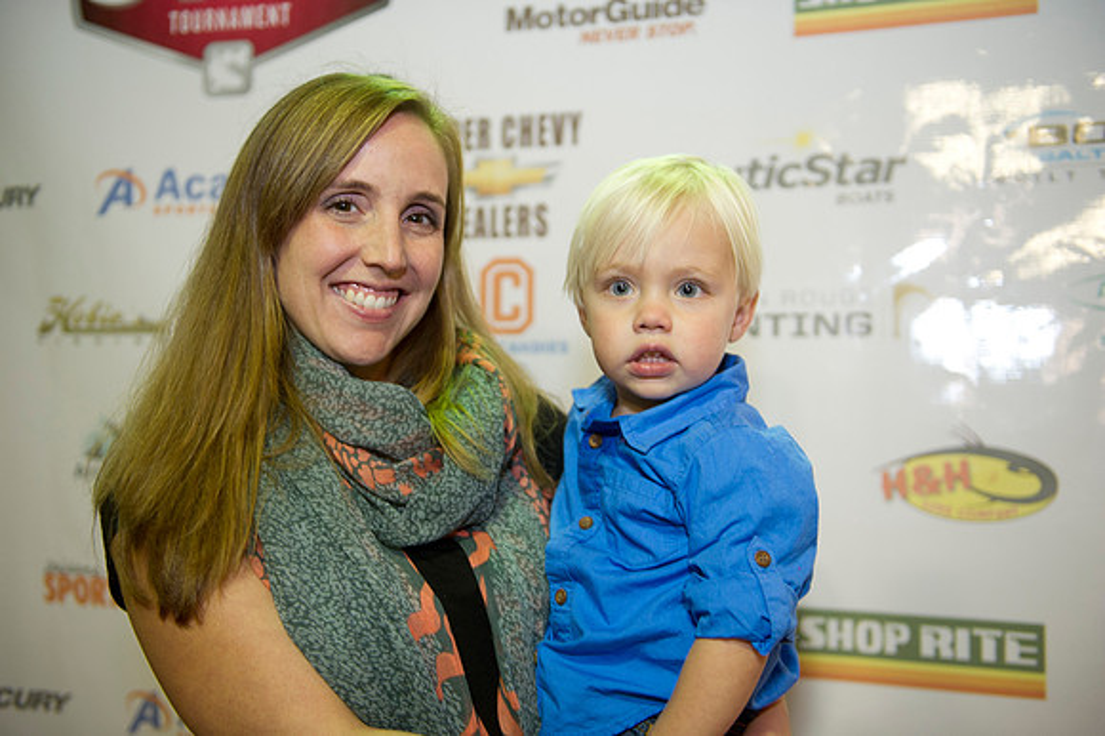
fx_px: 1166
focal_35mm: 38
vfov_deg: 35.0
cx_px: 552
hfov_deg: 50.7
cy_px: 368
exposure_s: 1/60
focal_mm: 38
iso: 1250
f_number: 2.8
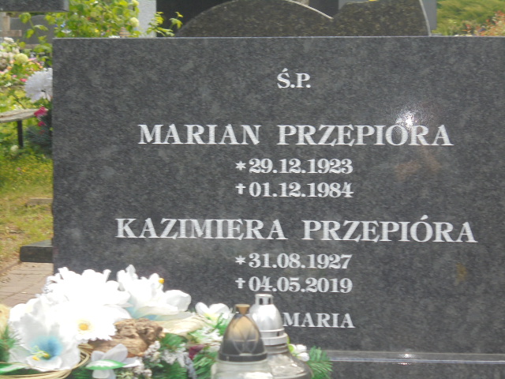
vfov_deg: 15.7
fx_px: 1371
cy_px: 190
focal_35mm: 94
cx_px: 252
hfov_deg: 20.9
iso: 100
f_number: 4.7
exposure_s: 1/80
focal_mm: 16.9
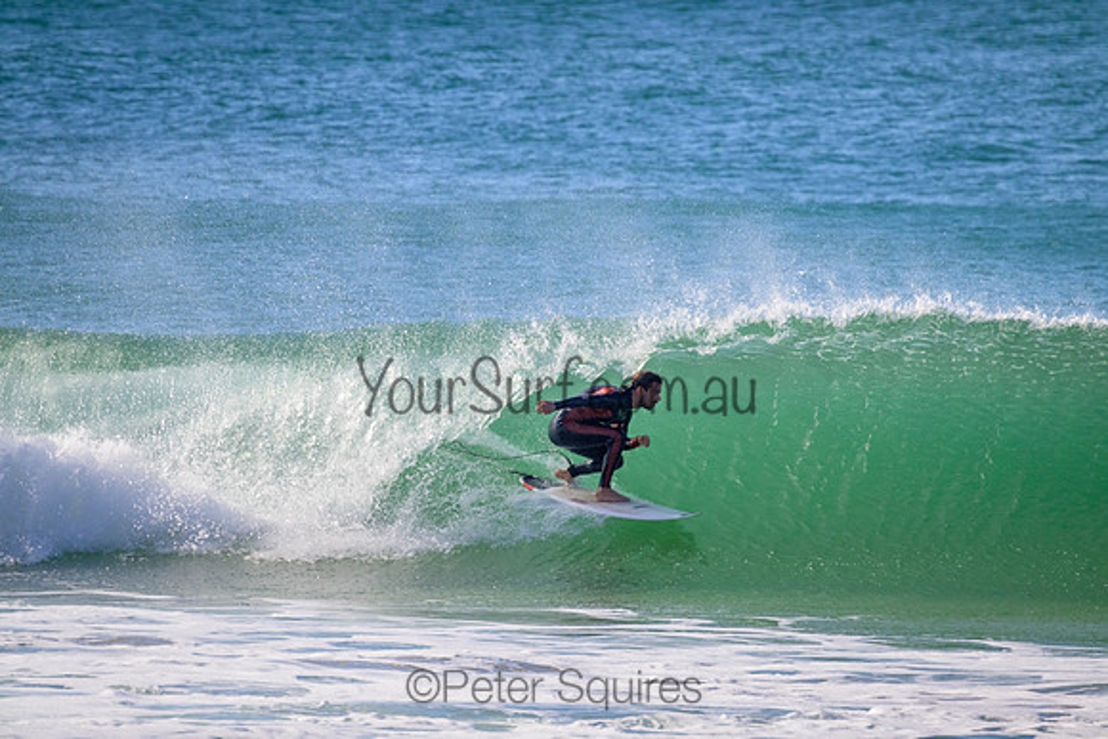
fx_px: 24627
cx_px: 554
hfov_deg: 2.6
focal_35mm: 800
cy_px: 370
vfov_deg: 1.7
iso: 1400
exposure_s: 1/2000
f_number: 11
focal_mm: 800
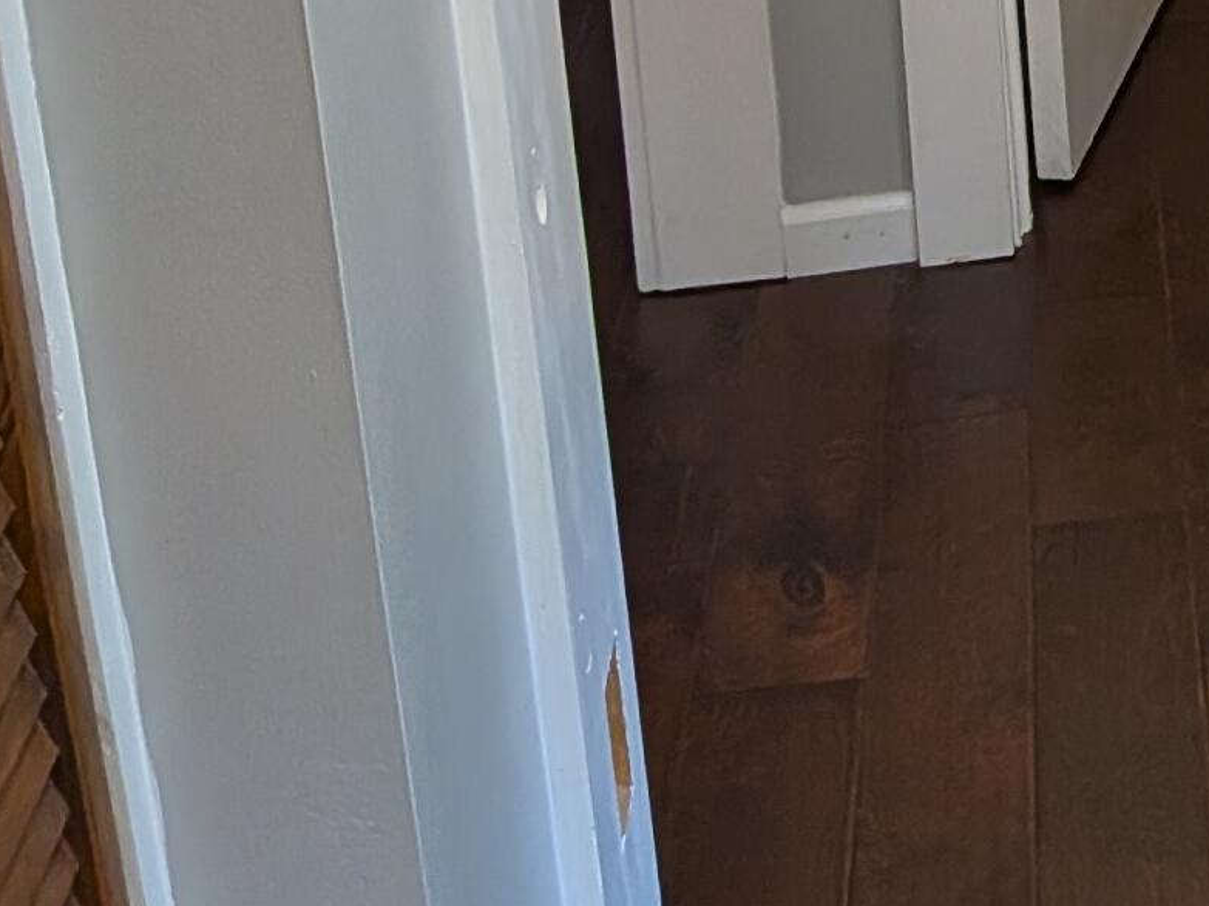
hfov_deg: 19.1
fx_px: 3213
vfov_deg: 14.8
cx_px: 1719
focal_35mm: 92
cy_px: -489
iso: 129
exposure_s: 1/60
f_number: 1.7
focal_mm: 4.53
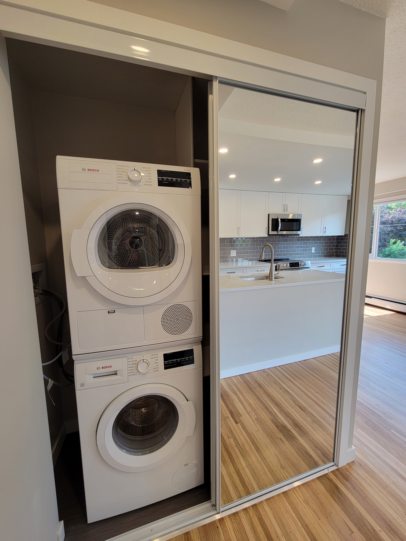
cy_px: 270
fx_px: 203
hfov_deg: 89.9
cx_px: 203
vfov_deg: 106.2
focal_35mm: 13
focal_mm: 2.2
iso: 80
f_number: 2.2
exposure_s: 1/60
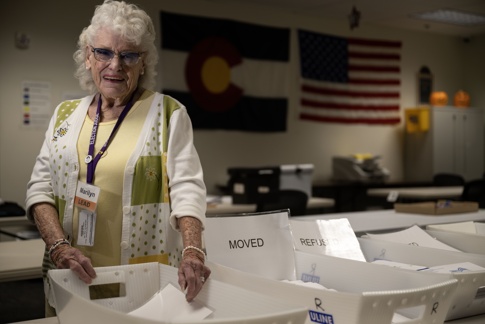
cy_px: 162
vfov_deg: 26.0
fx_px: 701
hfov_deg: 38.2
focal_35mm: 52
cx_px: 242
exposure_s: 1/60
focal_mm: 52
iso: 100
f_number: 2.8
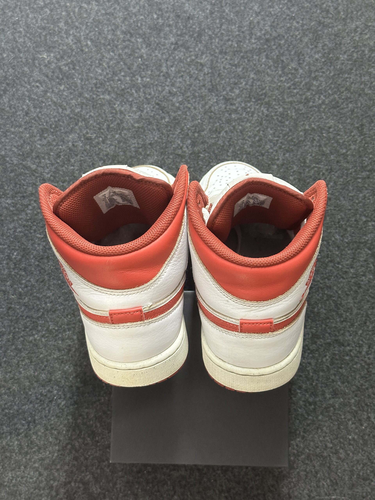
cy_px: 250
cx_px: 188
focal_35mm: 48
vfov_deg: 39.7
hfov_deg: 30.3
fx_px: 693
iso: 500
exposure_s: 1/33
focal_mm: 6.86
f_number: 1.78
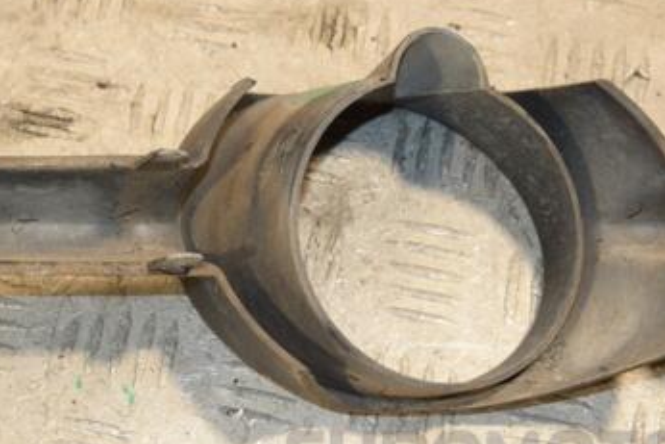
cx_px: 250
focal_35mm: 104
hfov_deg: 19.6
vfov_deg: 13.2
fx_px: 1922
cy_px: 204
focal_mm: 40
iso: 800
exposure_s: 1/200
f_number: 7.1
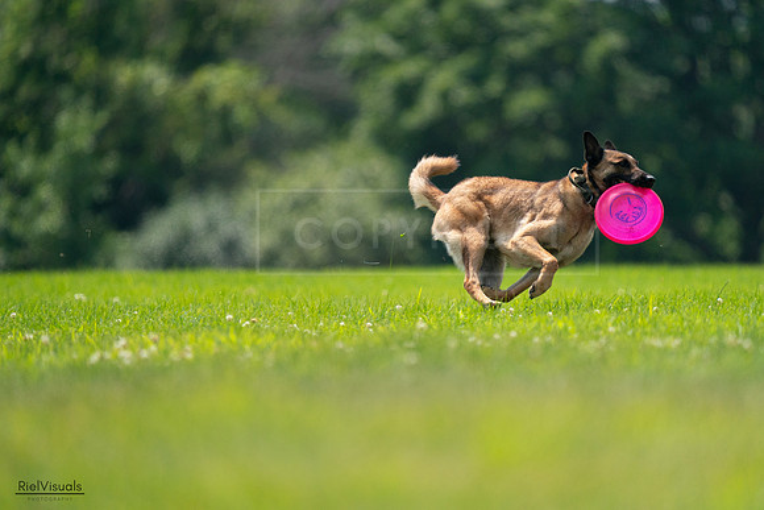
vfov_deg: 2.3
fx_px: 12736
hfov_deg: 3.4
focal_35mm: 600
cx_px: 382
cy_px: 255
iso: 1600
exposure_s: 1/4000
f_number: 6.3
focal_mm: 600
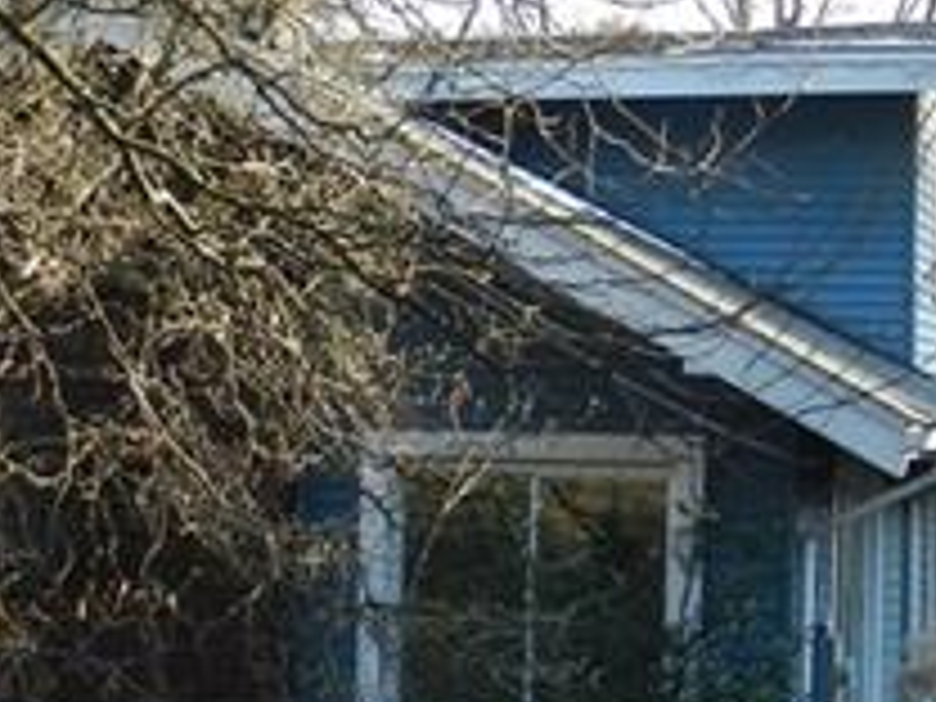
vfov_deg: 11.7
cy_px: 387
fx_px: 3434
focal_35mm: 127
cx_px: 324
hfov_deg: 15.5
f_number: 3.8
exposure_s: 1/200
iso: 160
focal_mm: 5.9
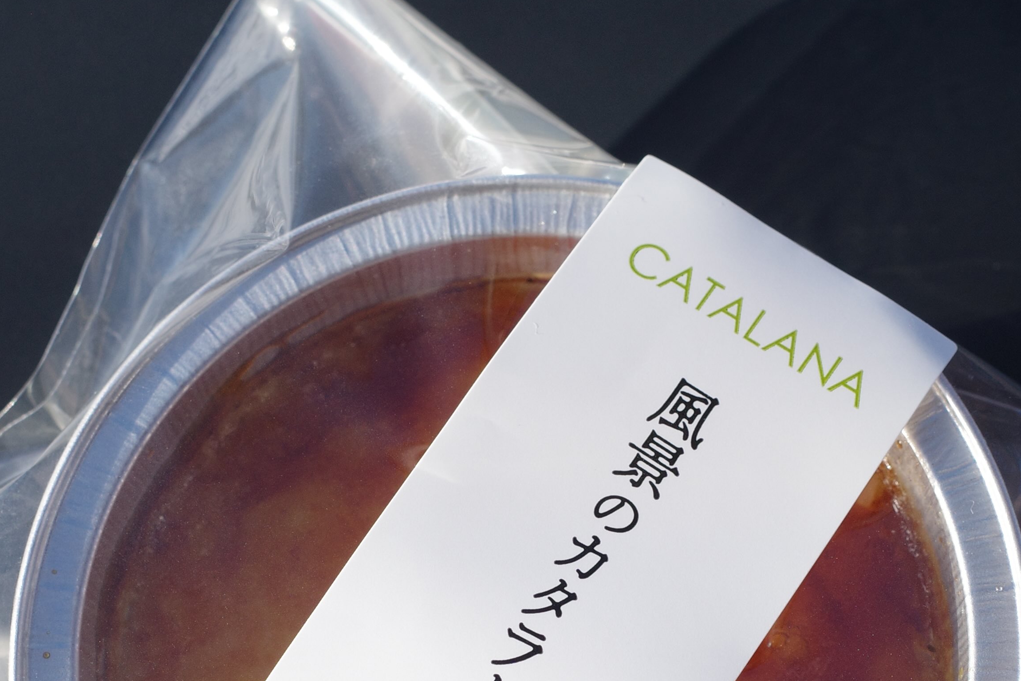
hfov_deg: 27.7
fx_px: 2070
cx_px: 570
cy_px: 663
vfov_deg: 18.2
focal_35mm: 73
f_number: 5.6
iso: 200
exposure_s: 1/500
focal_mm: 18.3
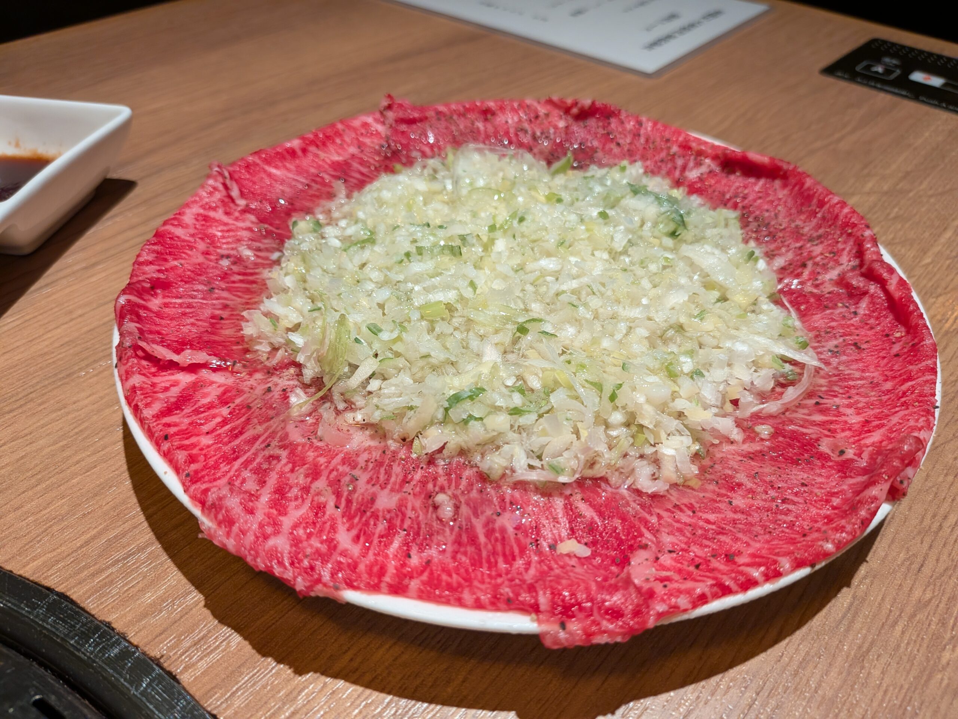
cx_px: 479
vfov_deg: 56.8
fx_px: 664
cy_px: 360
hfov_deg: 71.6
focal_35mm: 24
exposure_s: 1/100
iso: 161
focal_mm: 4.53
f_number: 1.7
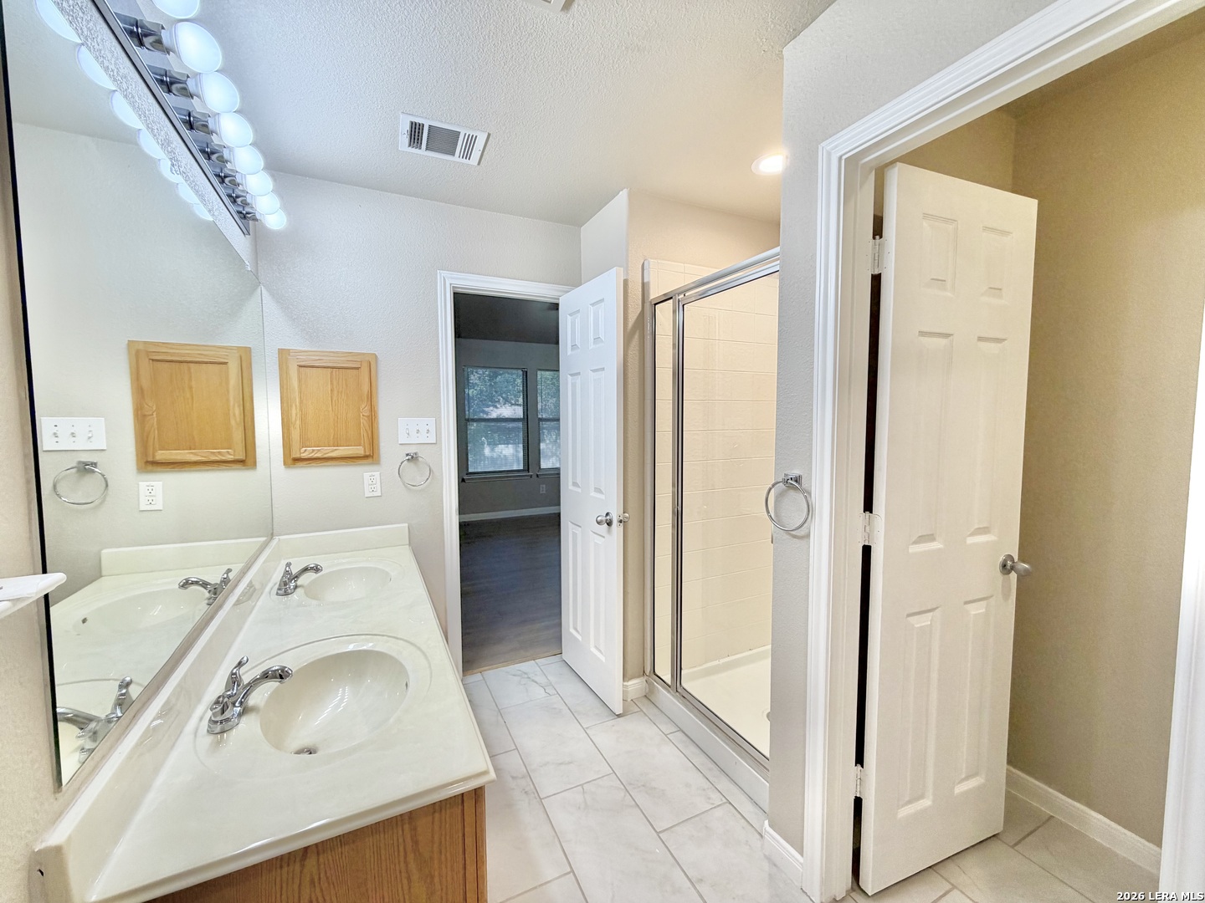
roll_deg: +0.6
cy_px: 452
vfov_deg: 85.7
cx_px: 602
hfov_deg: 102.1
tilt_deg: -3.7
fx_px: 487
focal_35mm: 14
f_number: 2.2
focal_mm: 2.22
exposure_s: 1/120
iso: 64
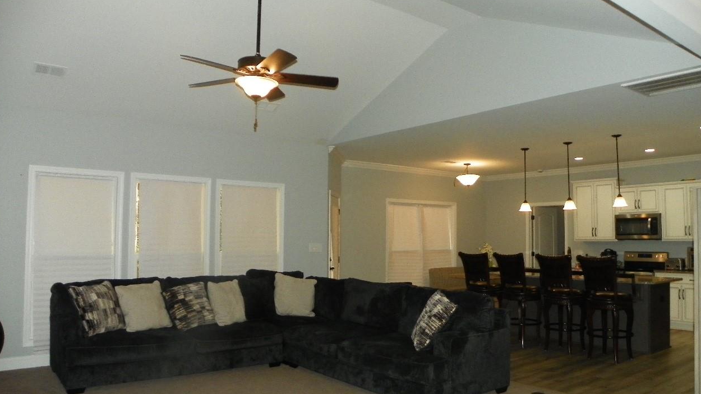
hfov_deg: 66.1
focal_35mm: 29
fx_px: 539
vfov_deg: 40.1
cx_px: 353
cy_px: 227
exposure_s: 1/125
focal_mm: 4.6
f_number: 2.8
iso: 200
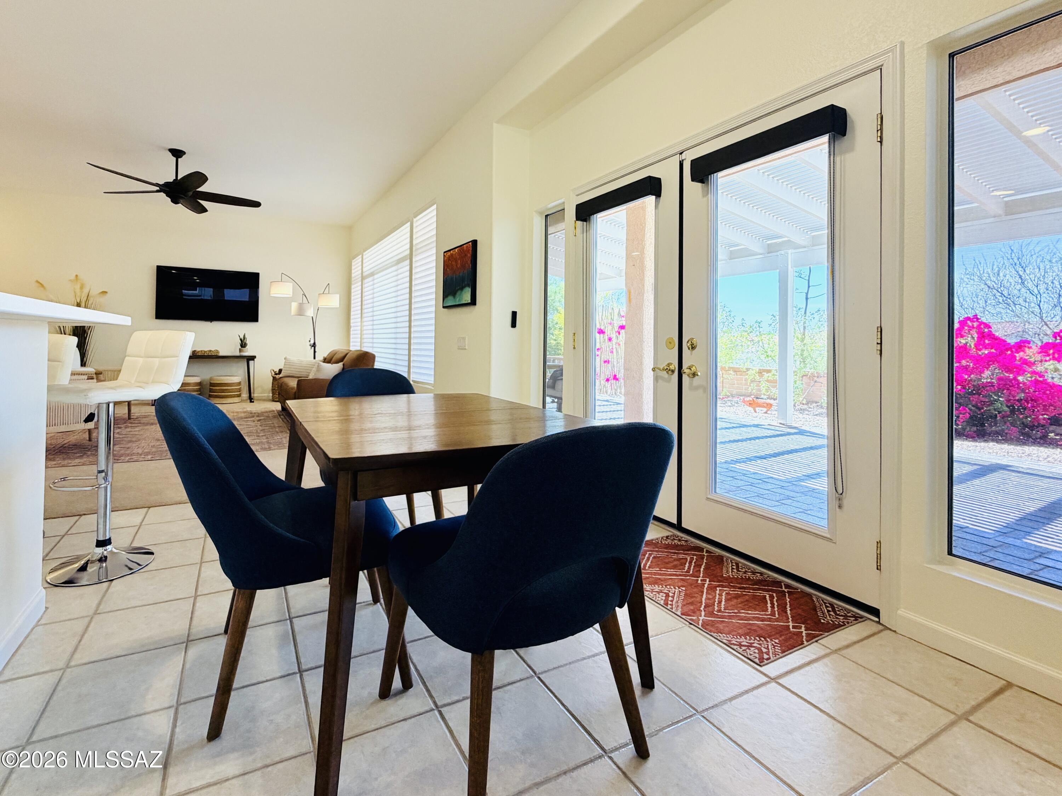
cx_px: 531
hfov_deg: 102.1
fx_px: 430
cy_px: 398
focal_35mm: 14
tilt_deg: -1.6
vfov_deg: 85.7
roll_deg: -0.8
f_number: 2.2
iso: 125
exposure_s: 1/120
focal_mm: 2.22
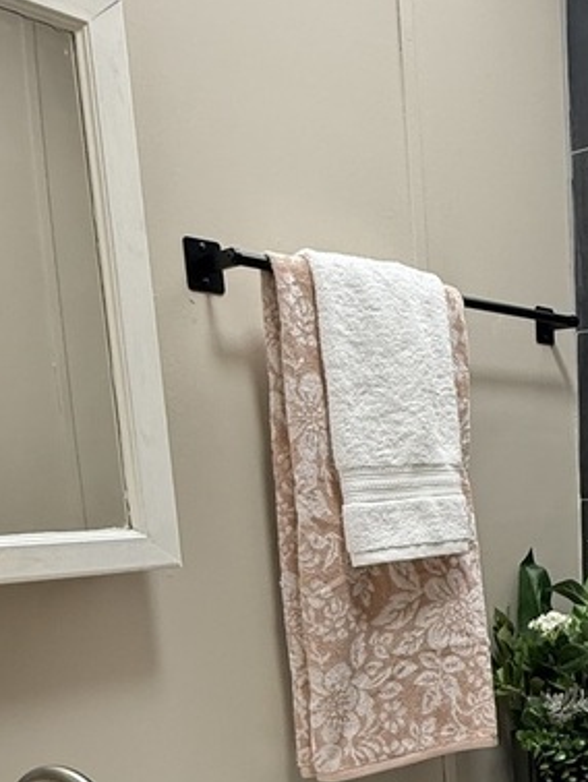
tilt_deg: -10.7
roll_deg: +0.7
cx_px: 671
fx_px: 905
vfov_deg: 44.2
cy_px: 641
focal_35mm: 40
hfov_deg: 31.3
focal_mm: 2.22
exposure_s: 1/120
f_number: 2.2
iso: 250
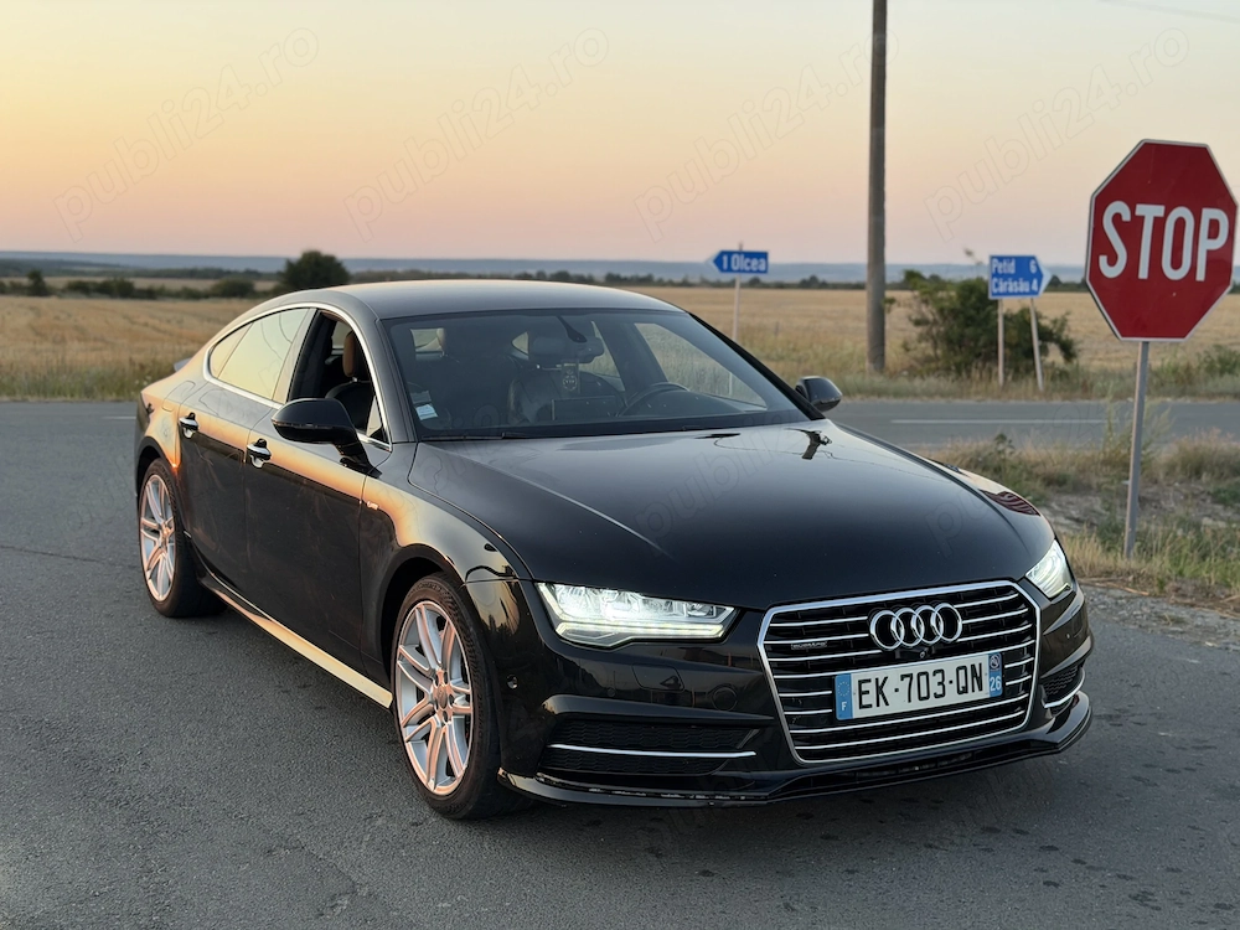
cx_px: 620
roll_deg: -0.5
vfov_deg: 30.3
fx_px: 1719
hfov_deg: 39.7
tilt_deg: -6.9
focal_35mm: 48
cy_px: 465
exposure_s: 1/160
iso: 50
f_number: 1.78
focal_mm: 6.76
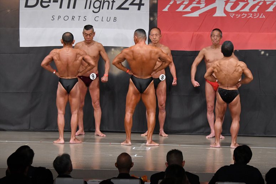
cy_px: 92
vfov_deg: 8.2
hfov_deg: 12.2
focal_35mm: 168
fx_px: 1287
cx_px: 138
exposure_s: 1/400
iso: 5000
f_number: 5.6
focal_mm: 112
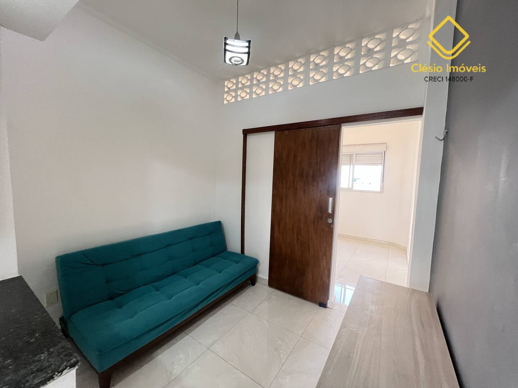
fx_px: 195
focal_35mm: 13
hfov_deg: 106.2
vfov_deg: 89.9
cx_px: 259
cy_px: 194
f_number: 1.8
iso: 400
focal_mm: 1.57
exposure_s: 1/60
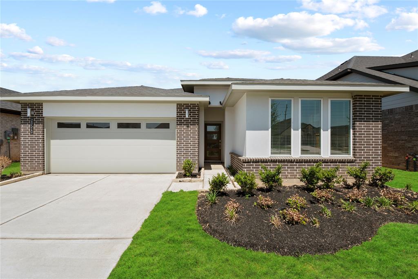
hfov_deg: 104.2
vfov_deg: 81.2
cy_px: 140
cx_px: 209
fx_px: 163
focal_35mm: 14
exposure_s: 1/500
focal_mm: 14
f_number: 8
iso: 100
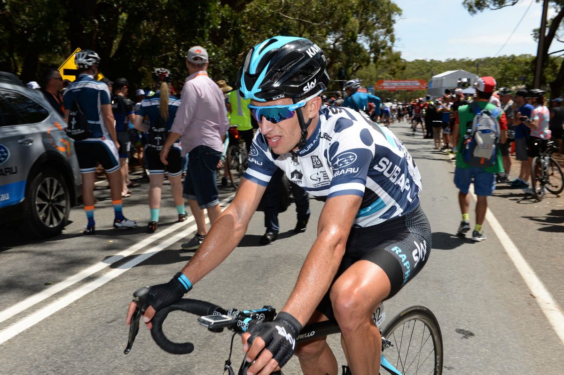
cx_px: 282
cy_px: 188
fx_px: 595
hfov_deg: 50.7
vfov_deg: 35.0
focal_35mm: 38
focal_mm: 38
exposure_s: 1/250
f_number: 10
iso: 200
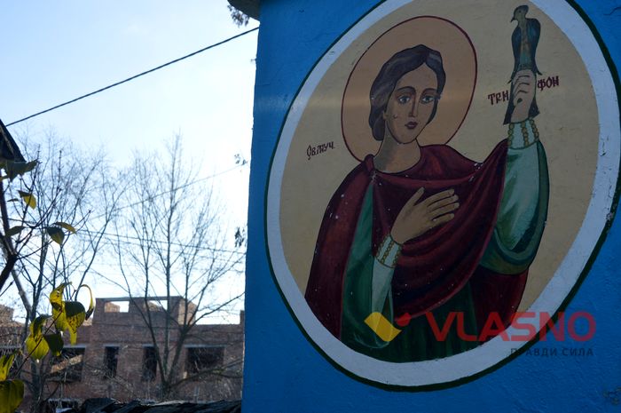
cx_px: 310
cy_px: 206
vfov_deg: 29.8
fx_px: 775
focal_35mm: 45
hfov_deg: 43.6
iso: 100
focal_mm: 30
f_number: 7.1
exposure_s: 1/200
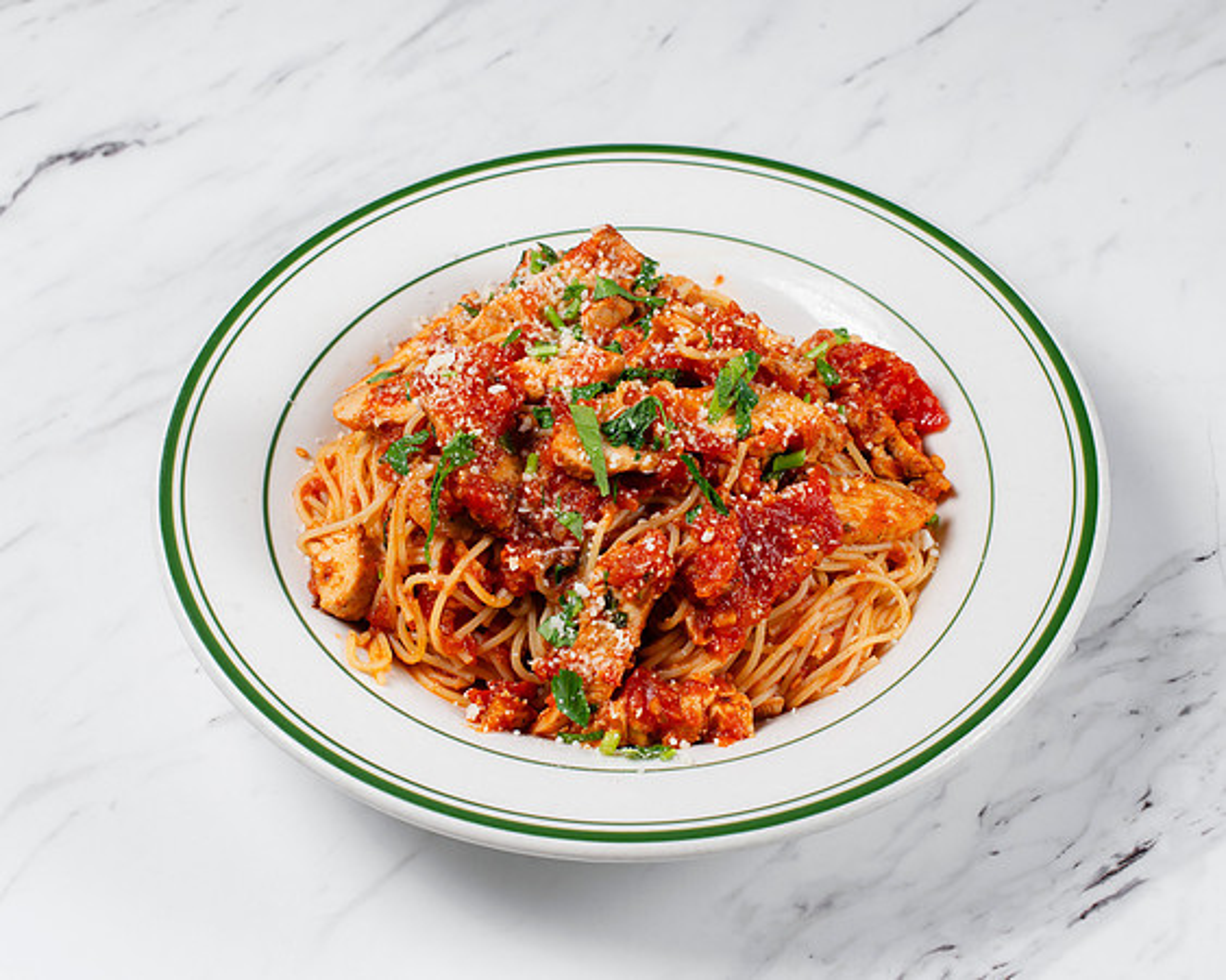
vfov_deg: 22.7
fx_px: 2445
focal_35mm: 67
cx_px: 630
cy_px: 520
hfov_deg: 28.1
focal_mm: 50
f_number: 9
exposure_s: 1/200
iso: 200
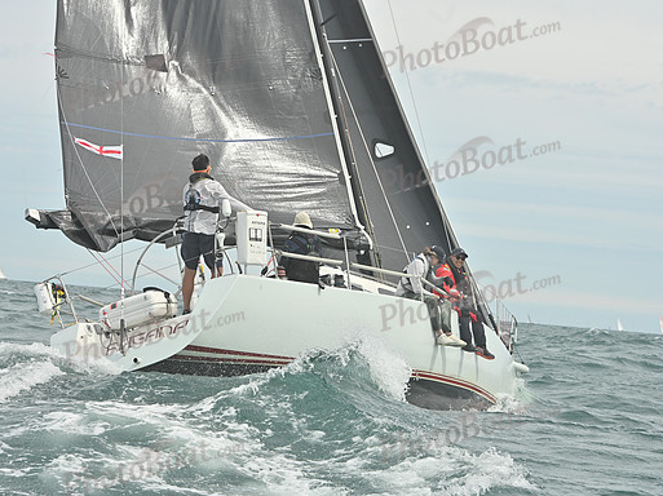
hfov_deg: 17.7
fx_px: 2124
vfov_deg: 13.3
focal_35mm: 111
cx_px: 313
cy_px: 249
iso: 320
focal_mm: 102
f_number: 10
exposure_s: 1/1250
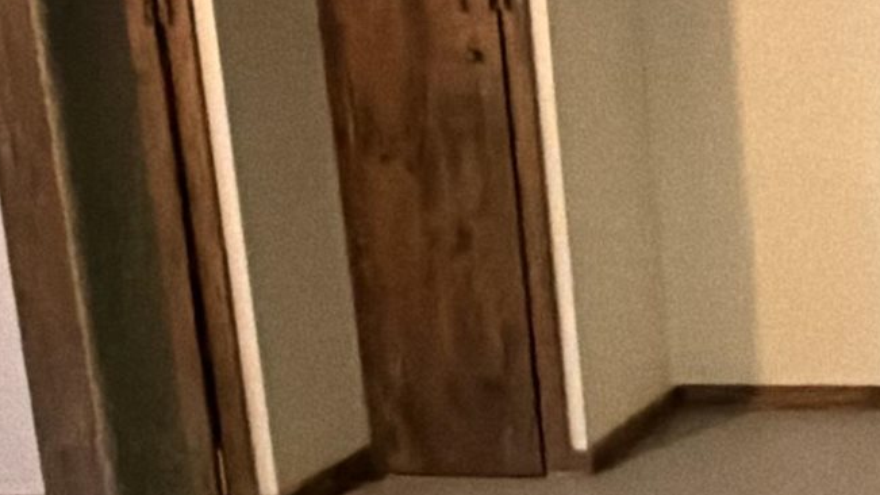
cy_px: 212
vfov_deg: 16.7
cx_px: 1254
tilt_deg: -9.7
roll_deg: +1.9
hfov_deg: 24.2
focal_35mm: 72
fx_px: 1680
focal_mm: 2.22
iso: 1250
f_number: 2.2
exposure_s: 1/30
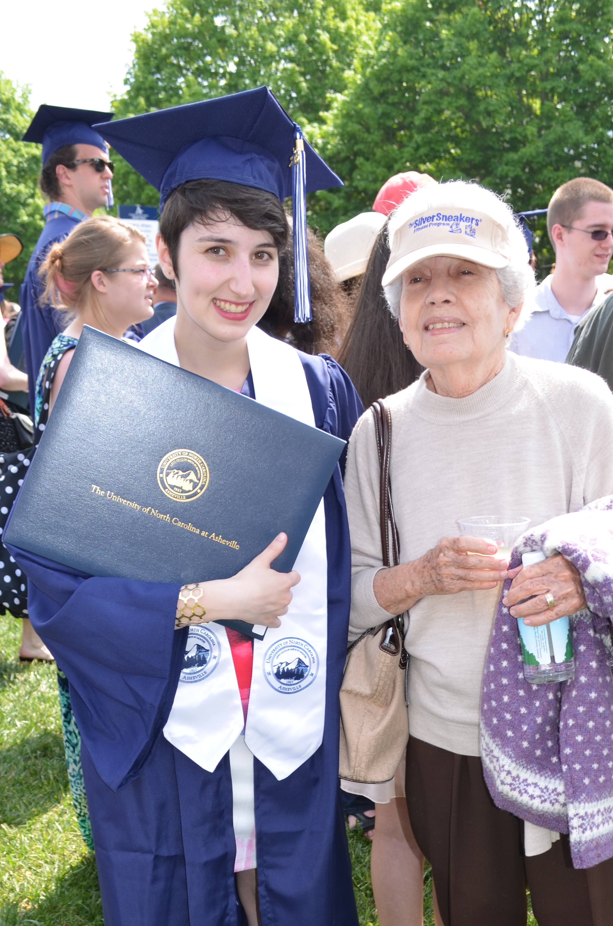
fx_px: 1129
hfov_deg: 30.3
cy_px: 719
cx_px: 376
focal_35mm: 44
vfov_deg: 42.9
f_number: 5
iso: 100
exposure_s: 1/200
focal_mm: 18
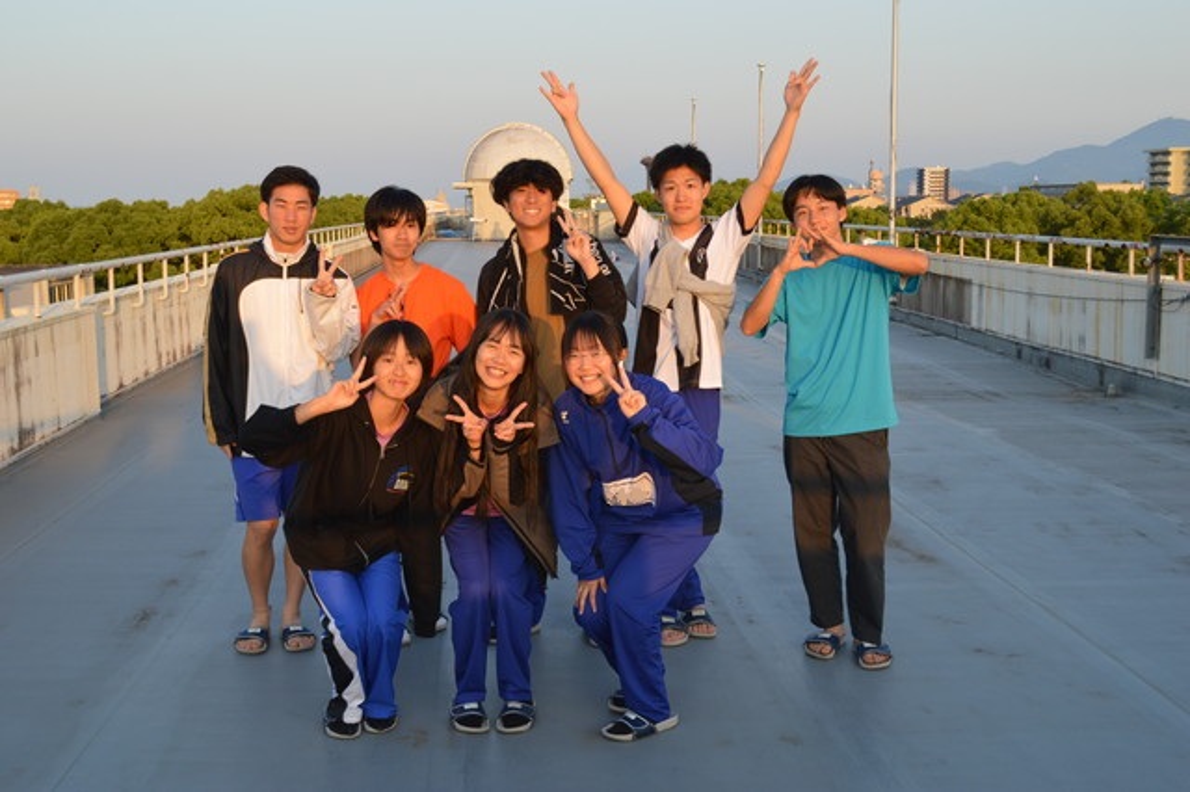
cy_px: 396
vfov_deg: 31.9
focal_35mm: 42
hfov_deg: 46.4
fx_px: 1388
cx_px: 595
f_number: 5.6
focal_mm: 28
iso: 180
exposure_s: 1/125
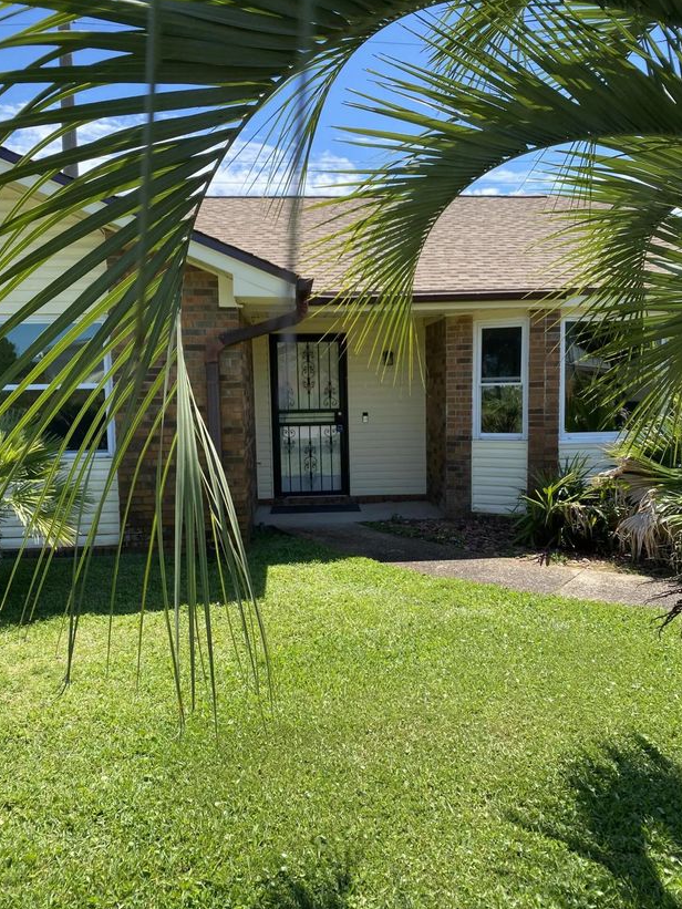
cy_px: 462
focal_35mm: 27
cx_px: 331
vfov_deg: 65.3
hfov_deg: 51.4
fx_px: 709
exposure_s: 1/1206
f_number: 1.8
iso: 32
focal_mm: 4.25
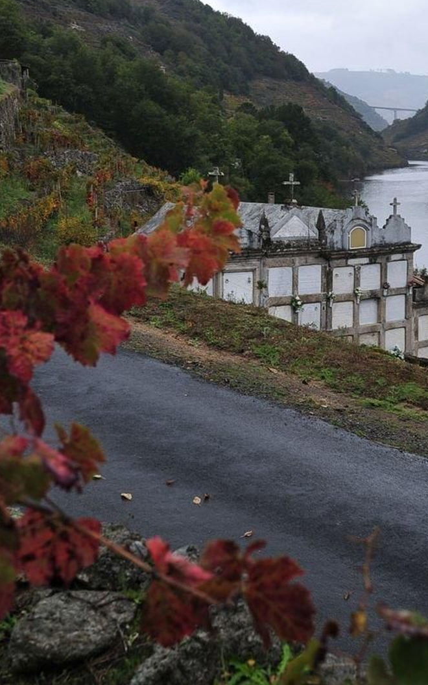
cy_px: 341
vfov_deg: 37.5
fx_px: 1008
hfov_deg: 23.7
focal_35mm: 54
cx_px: 321
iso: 320
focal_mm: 35
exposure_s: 1/160
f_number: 6.3
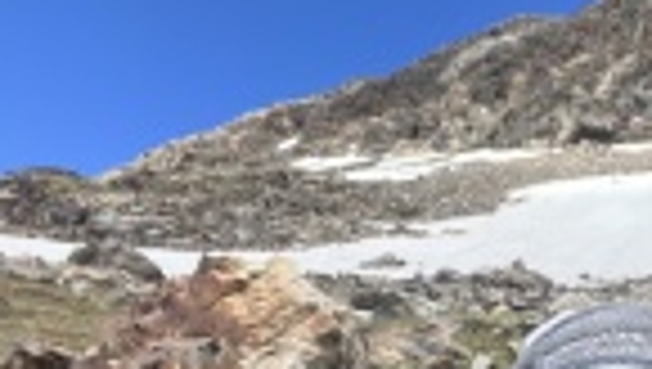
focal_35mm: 63
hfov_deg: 30.2
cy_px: 342
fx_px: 1091
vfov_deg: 18.8
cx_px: 697
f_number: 2.2
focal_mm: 2.71
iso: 32
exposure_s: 1/368
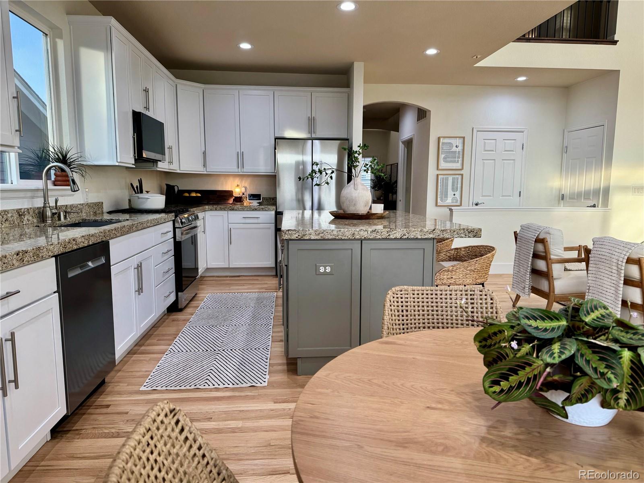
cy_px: 242
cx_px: 322
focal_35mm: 24
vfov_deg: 56.8
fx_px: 446
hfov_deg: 71.6
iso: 125
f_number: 1.78
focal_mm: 6.76
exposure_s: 1/120
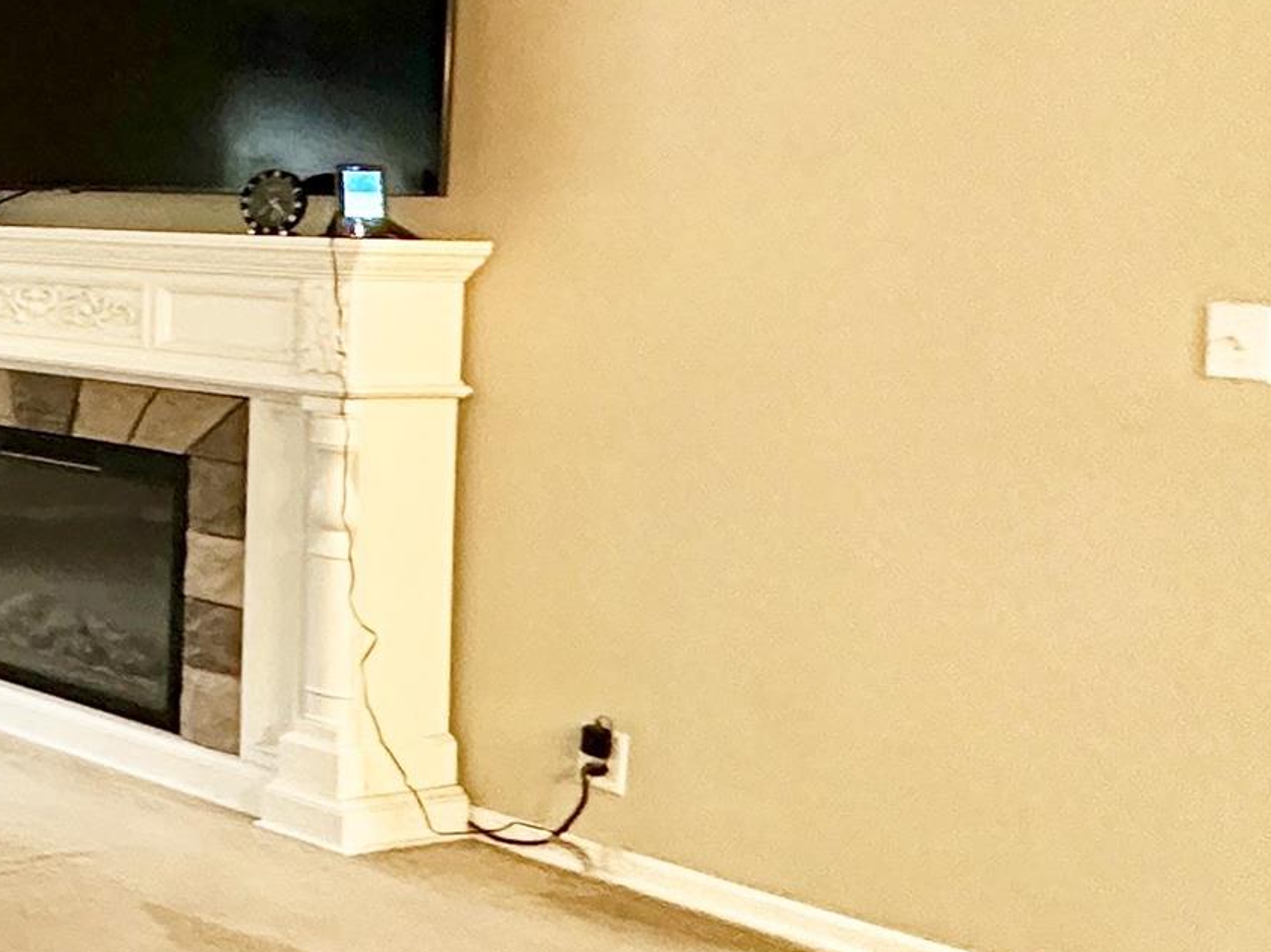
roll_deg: -1.4
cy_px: 178
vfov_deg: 27.9
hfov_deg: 22.1
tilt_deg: +0.2
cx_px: -1030
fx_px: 1872
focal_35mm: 51
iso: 640
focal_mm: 2.22
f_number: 2.2
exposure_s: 1/60
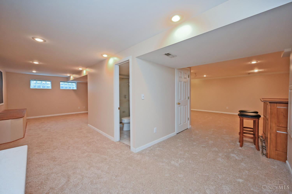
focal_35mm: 14
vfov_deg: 81.2
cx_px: 146
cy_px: 97
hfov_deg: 104.3
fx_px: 114
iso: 800
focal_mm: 14
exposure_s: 1/60
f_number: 4
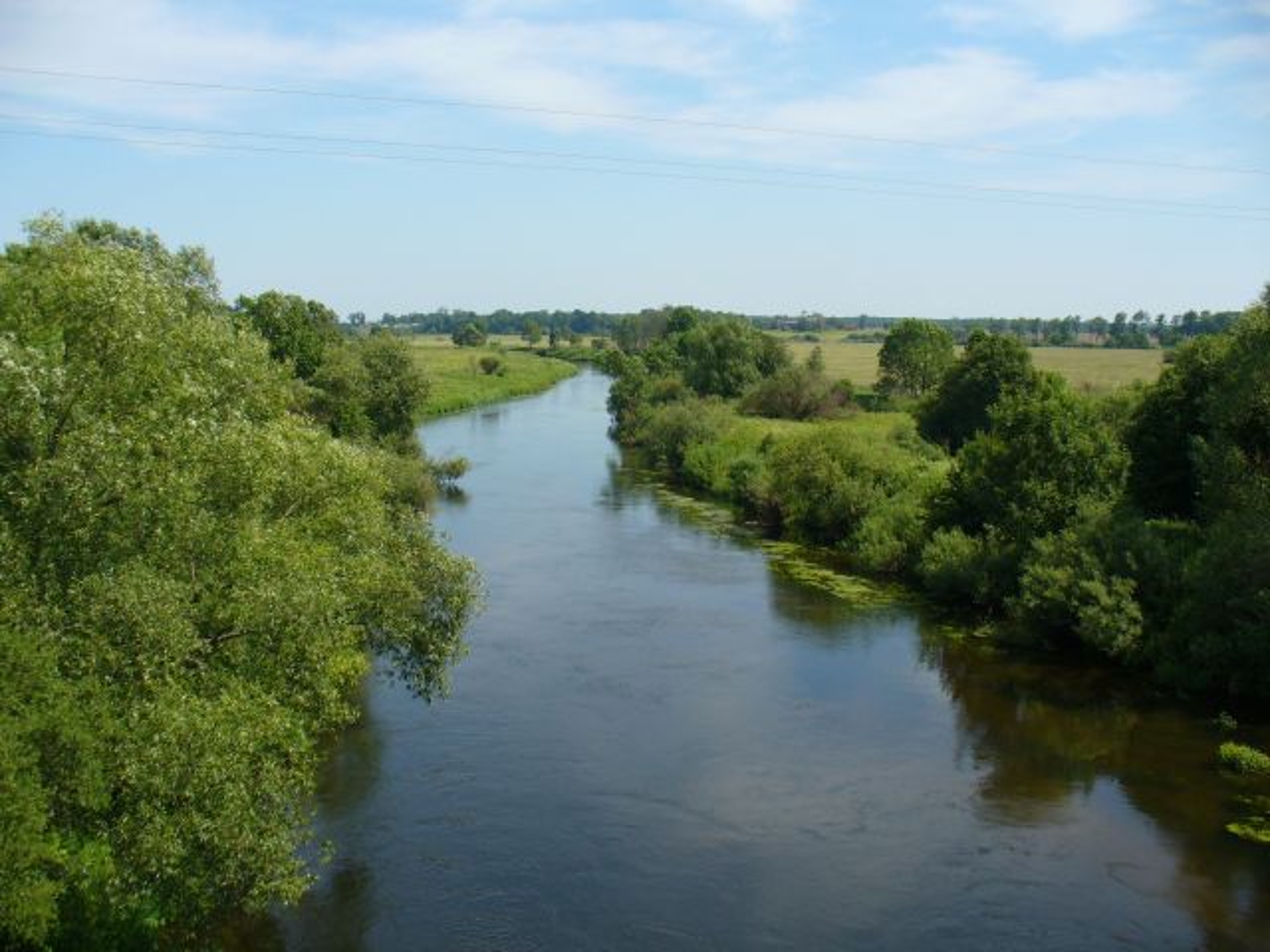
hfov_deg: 50.1
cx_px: 635
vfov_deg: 38.7
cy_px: 476
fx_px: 1357
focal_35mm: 37
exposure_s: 1/320
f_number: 5.6
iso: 80
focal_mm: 6.1
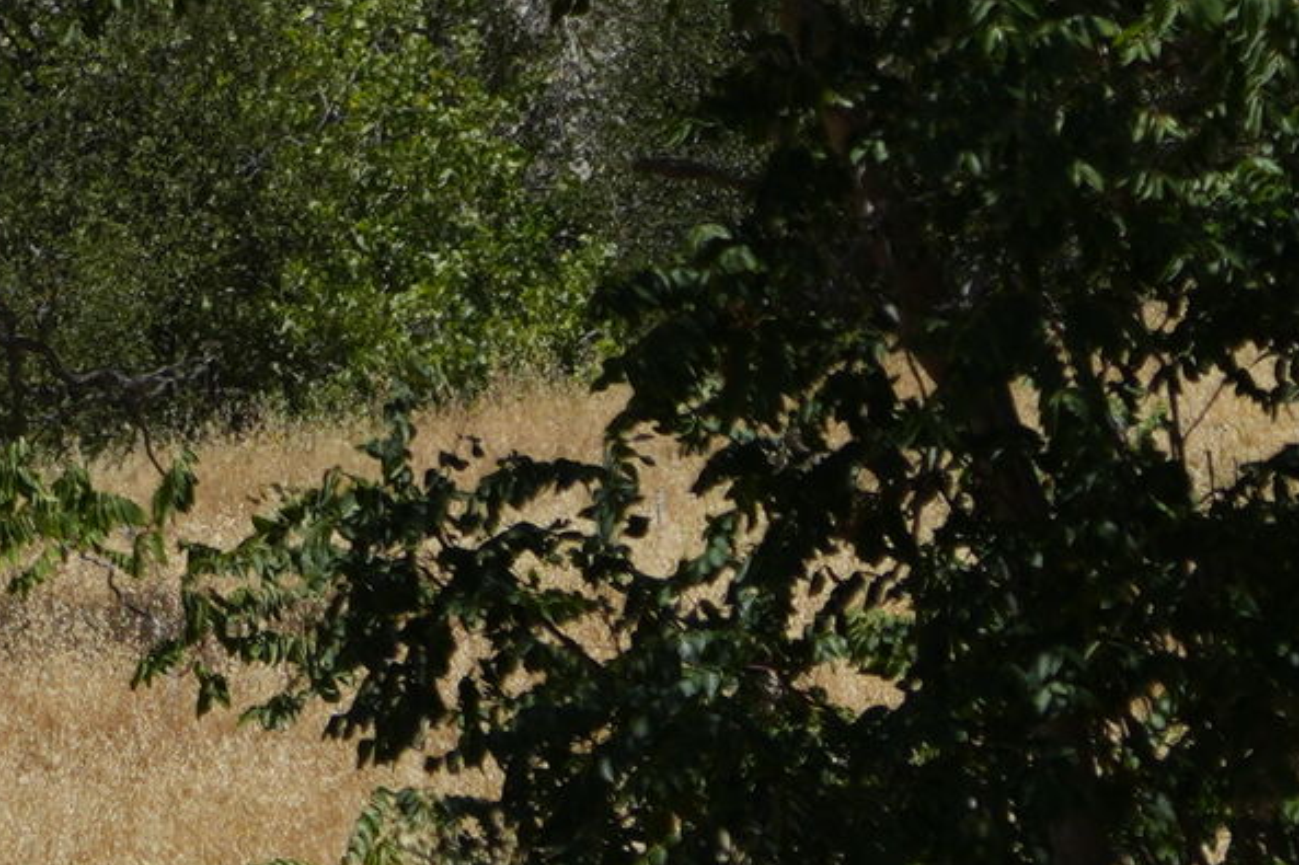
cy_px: -2142
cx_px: 1551
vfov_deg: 1.5
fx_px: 32861
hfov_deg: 2.3
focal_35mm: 911
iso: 160
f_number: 5.6
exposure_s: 1/1250
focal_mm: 125
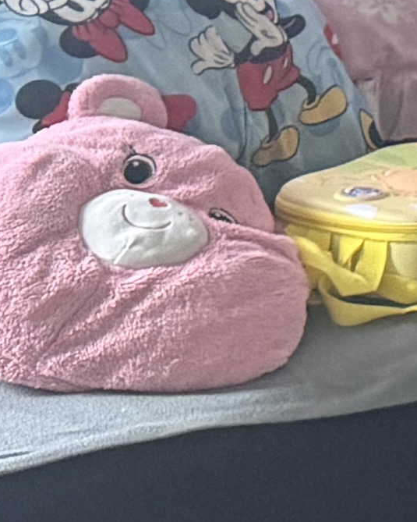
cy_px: -375
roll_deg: -0.8
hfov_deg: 5.9
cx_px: 1942
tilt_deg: -5.4
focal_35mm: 200
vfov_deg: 9.3
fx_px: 3086
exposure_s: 1/60
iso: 320
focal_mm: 6.76
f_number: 1.78
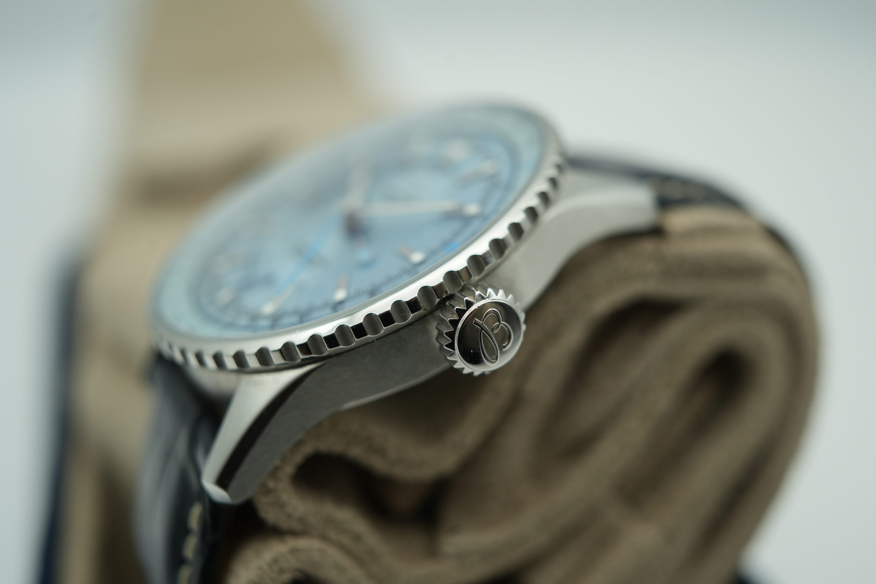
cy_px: 292
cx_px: 438
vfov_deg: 37.9
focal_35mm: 35
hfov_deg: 54.4
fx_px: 852
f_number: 5
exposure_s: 1/250
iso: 400
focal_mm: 35
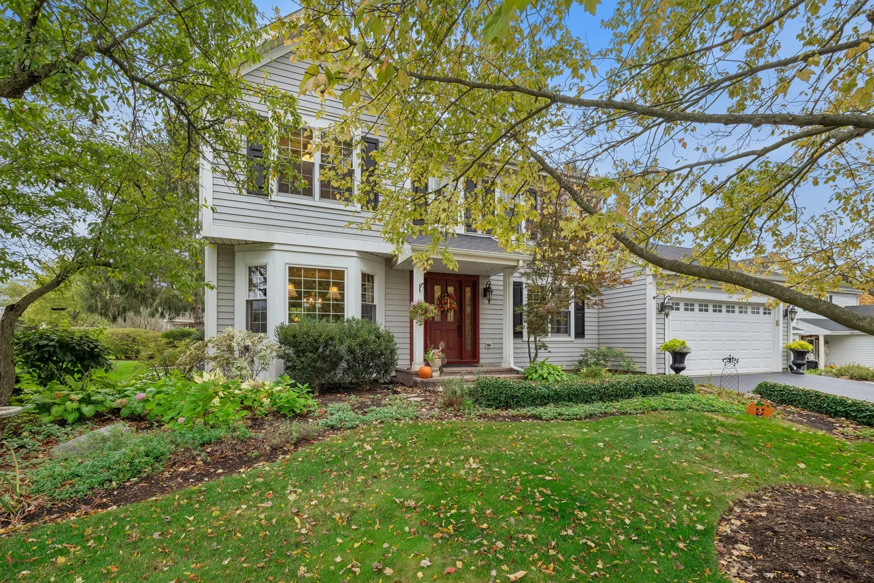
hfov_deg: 100.4
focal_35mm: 15
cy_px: 292
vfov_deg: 77.3
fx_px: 364
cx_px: 437
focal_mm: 15
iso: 250
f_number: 8
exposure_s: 1/160
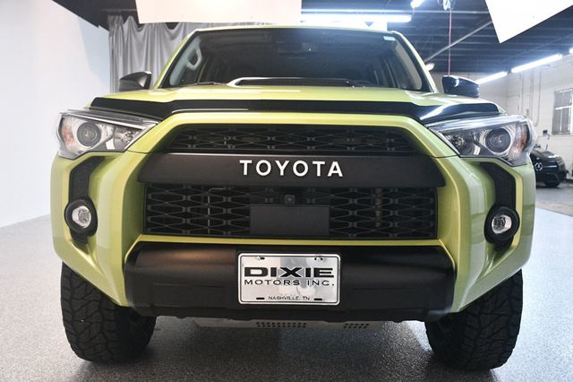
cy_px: 191
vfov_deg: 38.8
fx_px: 541
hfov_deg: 55.8
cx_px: 286
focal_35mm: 34
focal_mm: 23
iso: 3200
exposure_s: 1/125
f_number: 3.8
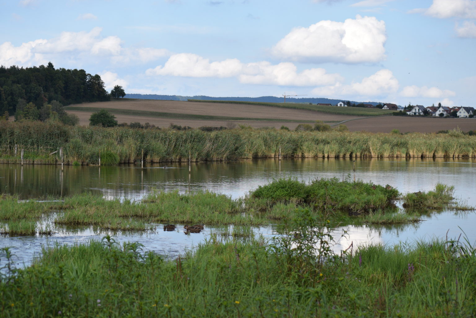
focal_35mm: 105
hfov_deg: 19.5
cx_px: 238
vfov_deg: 13.0
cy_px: 159
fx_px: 1388
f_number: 5.6
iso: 400
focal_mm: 70
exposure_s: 1/1600
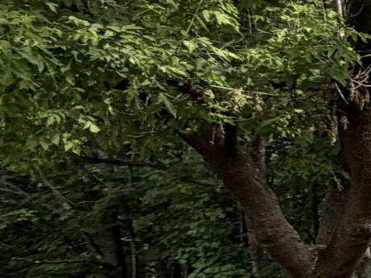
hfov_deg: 11.9
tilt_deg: -0.7
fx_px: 975
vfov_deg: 16.2
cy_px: 195
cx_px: 1077
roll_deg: -1.6
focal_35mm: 91
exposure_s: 1/430
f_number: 2.2
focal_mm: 2.22
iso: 64
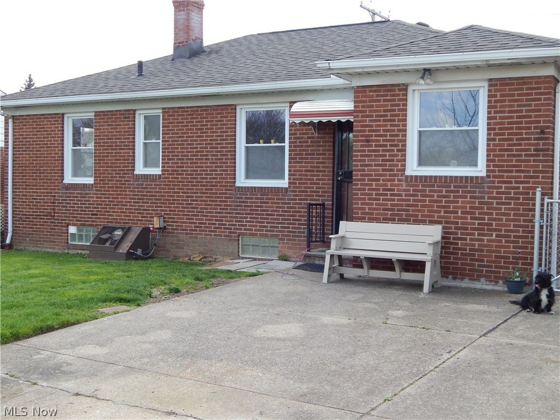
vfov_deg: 33.6
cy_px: 210
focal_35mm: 43
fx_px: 696
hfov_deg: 43.9
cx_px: 280
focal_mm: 7.7
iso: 125
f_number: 3.6
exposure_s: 1/400
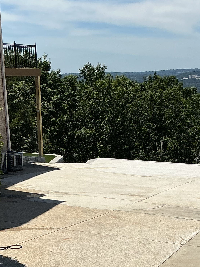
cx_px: 145
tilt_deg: -17.7
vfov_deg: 24.5
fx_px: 593
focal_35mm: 77
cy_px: 246
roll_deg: +0.8
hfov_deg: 19.0
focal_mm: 3
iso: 25
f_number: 1.8
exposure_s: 1/3788
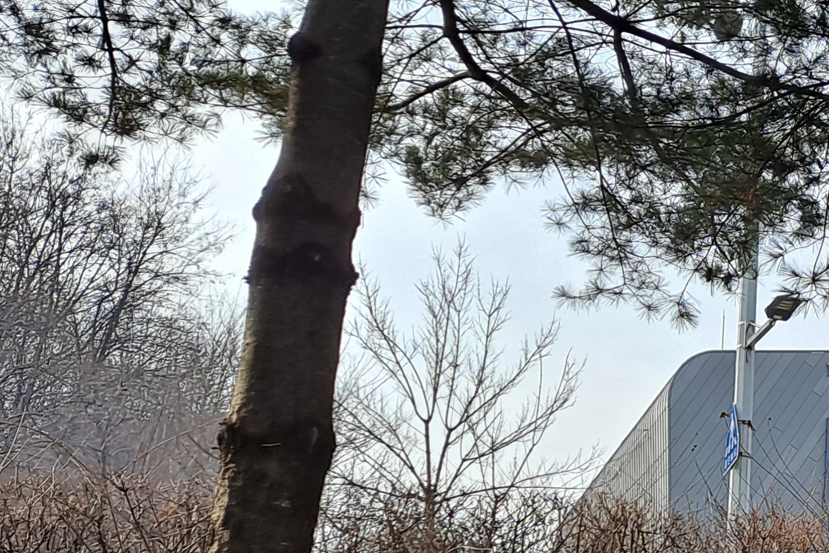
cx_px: 1216
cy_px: 368
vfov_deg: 17.0
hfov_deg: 21.6
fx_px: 1842
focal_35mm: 80
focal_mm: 4.6
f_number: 2
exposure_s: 1/1145
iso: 32
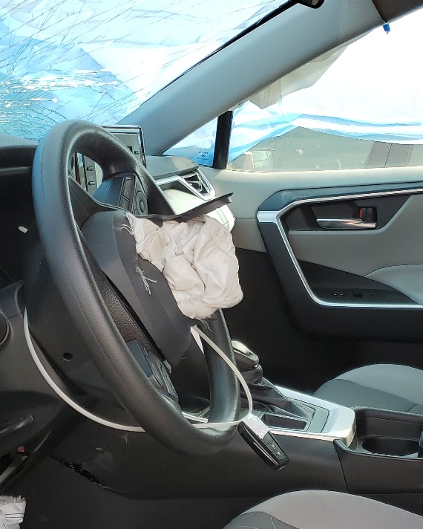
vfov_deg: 31.9
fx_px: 892
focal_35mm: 57
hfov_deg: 26.3
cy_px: 444
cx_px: 325
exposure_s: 1/588
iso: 50
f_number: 1.5
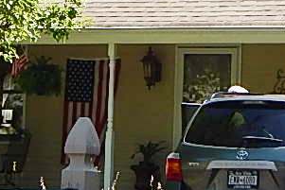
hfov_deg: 7.6
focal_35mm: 271
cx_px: 295
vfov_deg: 5.0
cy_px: -88
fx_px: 2146
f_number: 3.7
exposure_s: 1/400
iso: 125
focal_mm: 8.6
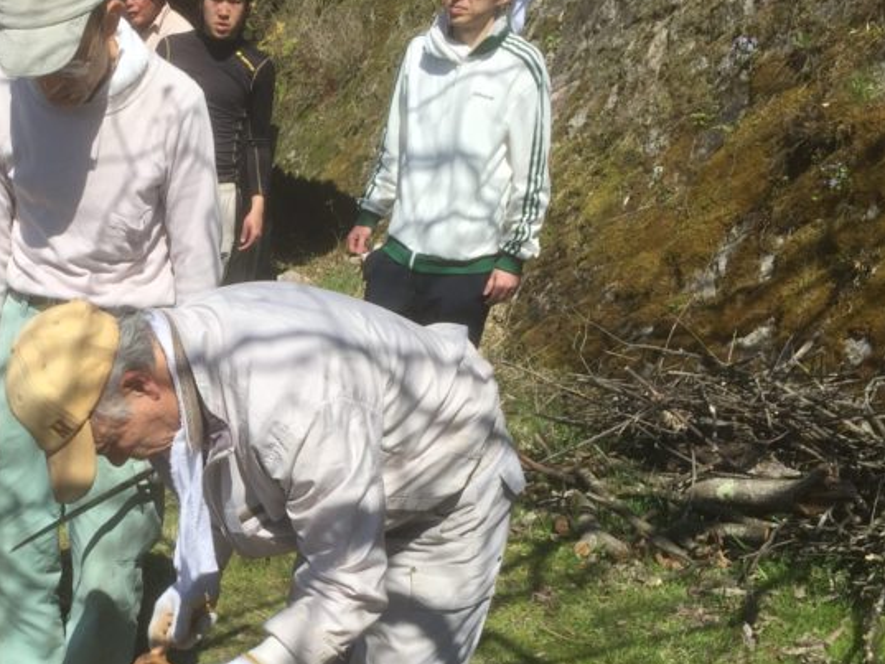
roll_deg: -4.6
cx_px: 132
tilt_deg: -18.3
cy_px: 501
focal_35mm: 54
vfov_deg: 26.7
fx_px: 1381
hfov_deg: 34.1
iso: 32
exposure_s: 1/2475
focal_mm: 4.15
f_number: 2.2
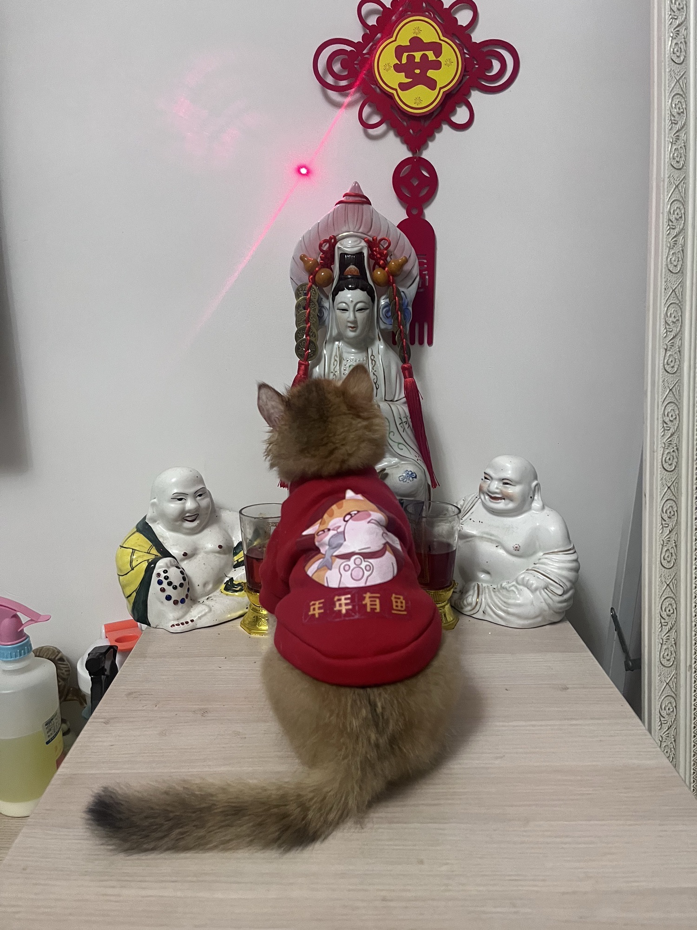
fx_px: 698
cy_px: 465
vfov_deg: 67.3
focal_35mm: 26
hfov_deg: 53.1
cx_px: 348
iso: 320
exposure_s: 1/50
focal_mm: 5.1
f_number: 1.6
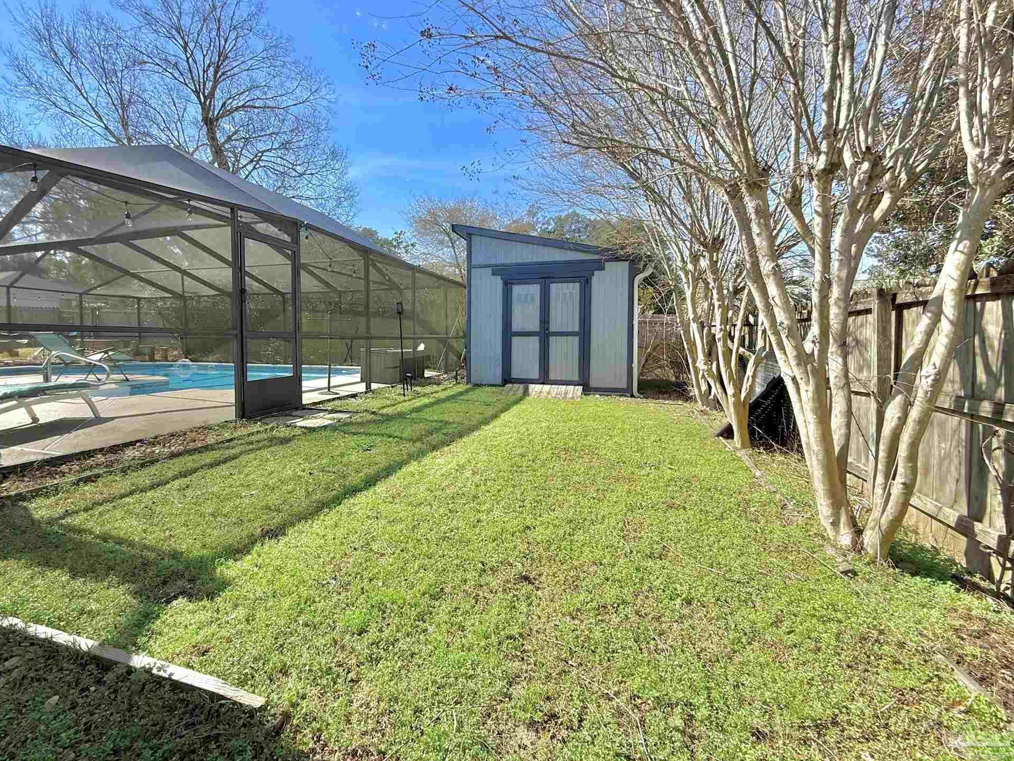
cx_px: 479
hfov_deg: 98.1
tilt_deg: -1.7
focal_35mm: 15
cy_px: 356
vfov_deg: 81.7
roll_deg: -0.9
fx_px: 439
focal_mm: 2.22
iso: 50
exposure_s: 1/1050
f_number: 2.2
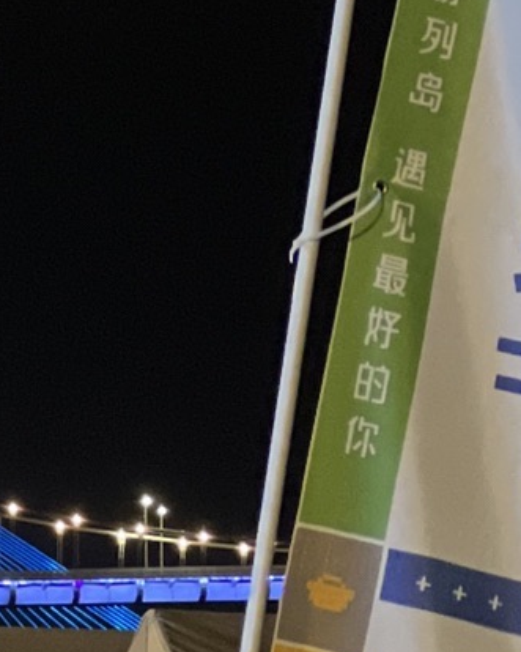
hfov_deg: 4.3
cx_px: -99
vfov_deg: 5.3
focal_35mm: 363
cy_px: 55
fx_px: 6999
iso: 400
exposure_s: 1/25
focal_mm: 9
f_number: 2.8
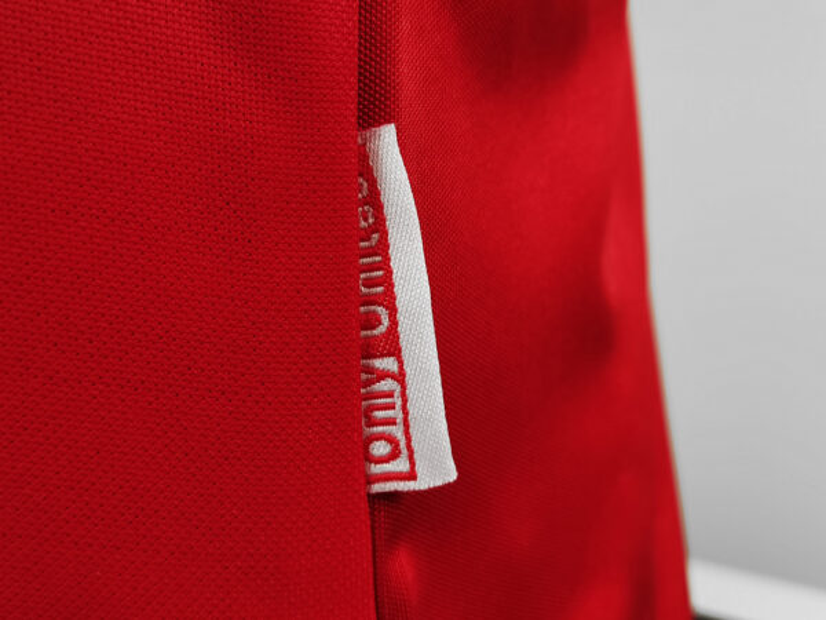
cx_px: 413
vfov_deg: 36.0
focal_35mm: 40
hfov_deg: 46.8
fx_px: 954
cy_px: 310
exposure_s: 1/50
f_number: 1.8
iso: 160
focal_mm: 5.58
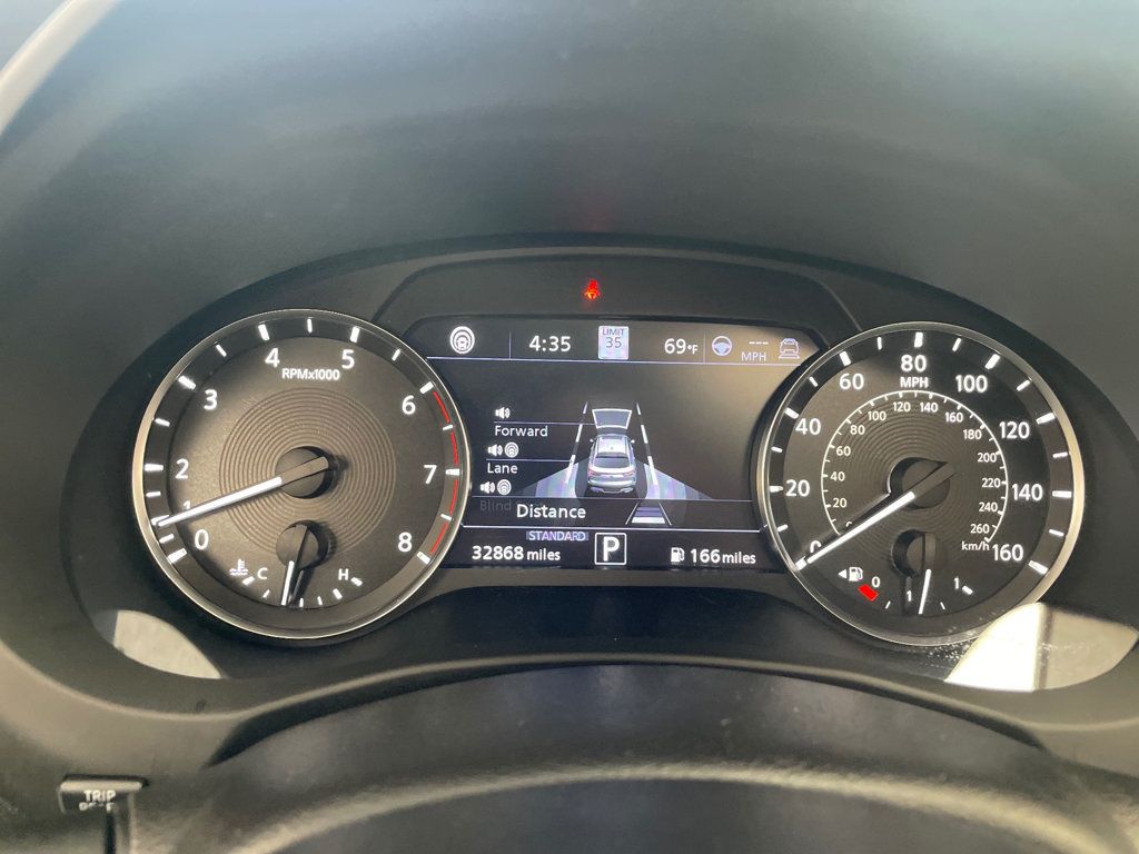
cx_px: 570
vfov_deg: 53.1
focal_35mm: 26
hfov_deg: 67.3
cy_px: 427
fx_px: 856
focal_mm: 4.2
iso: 500
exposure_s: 1/60
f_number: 1.6
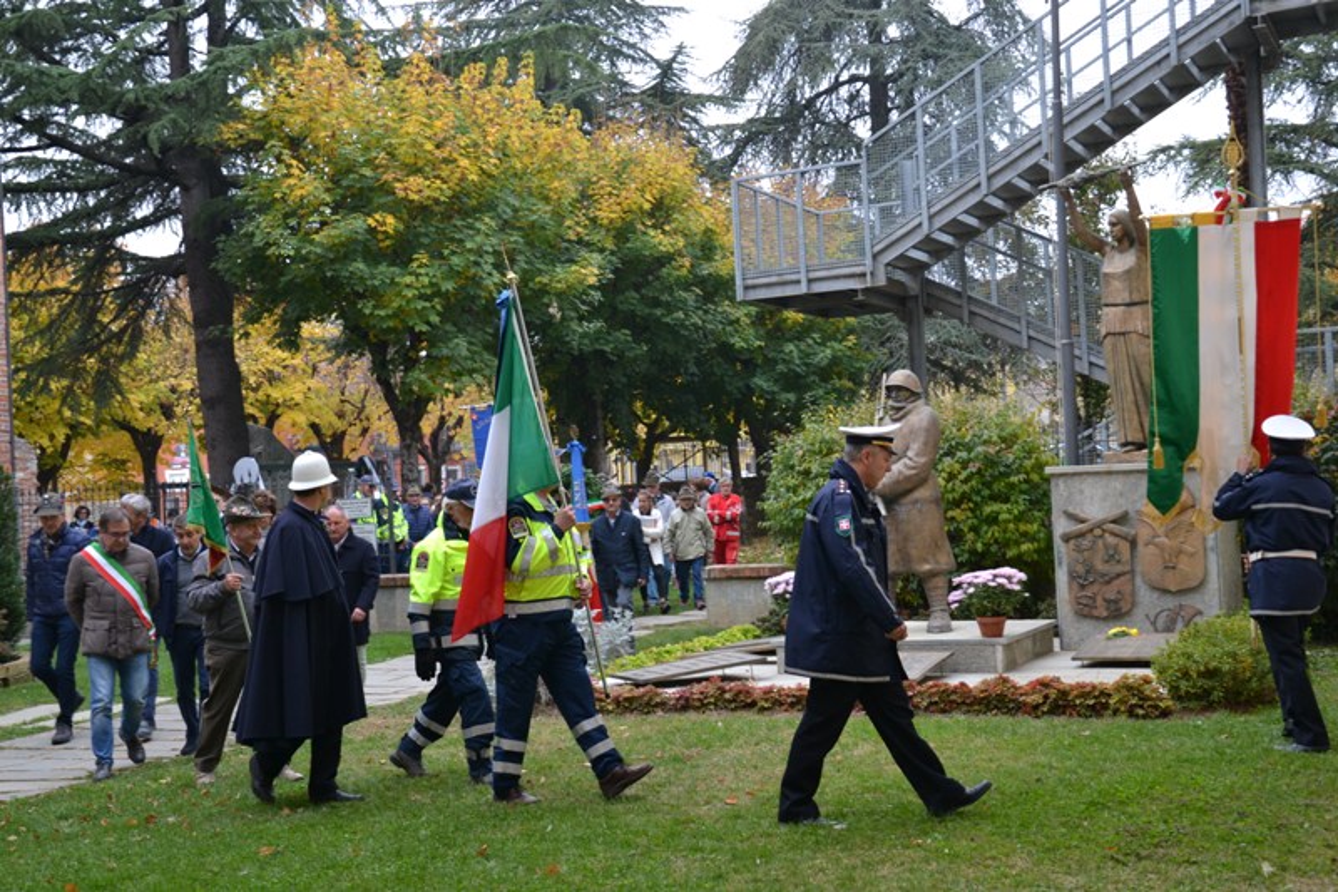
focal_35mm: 48
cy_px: 446
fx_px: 1784
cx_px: 669
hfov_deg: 41.1
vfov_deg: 28.1
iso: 220
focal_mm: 32
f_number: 5.6
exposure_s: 1/125
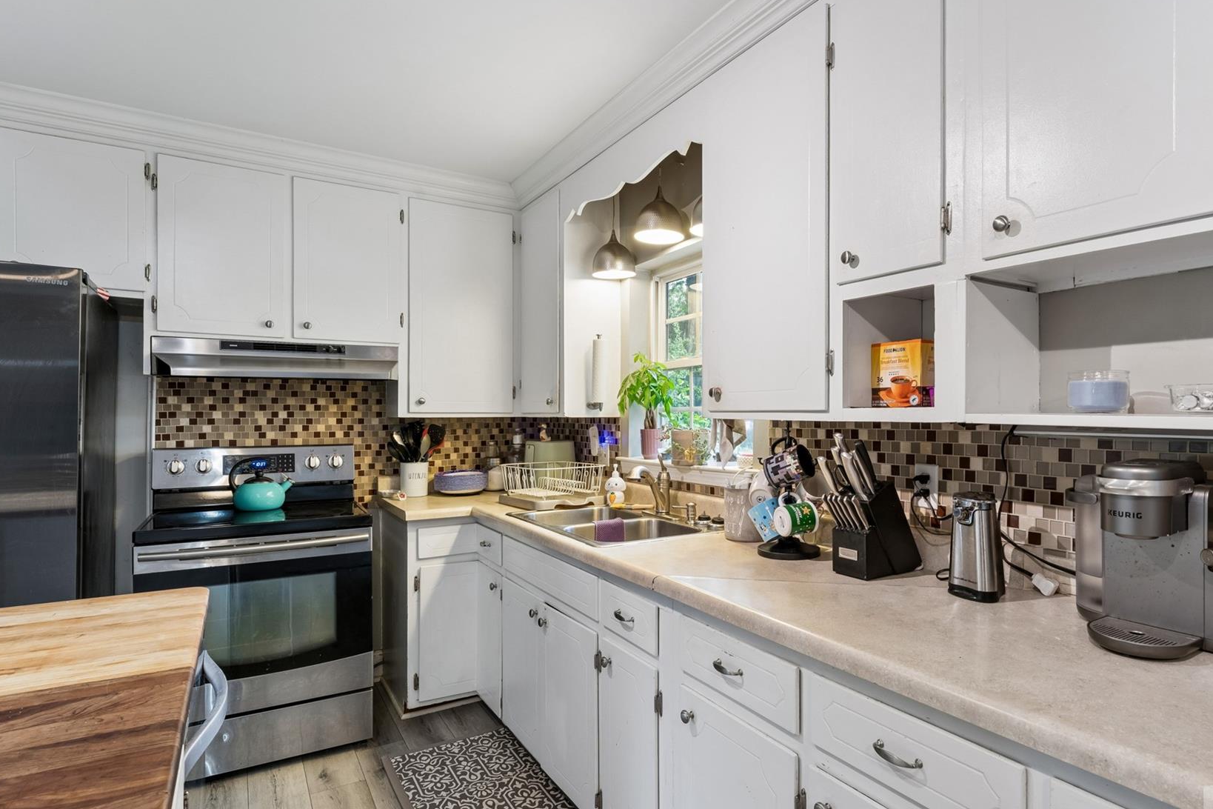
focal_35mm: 20
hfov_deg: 83.6
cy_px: 426
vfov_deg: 61.9
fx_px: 674
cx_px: 681
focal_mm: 16
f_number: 13
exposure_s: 1/2
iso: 400
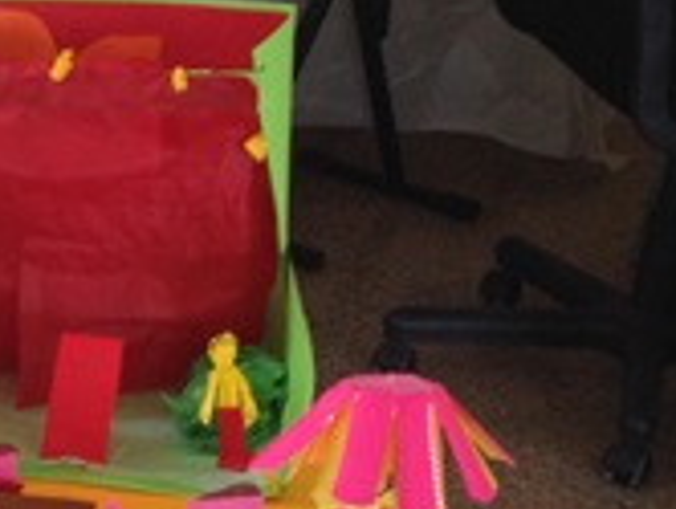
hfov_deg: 14.3
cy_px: 574
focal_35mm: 127
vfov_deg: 11.5
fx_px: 2484
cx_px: -399
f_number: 2.4
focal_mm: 4.12
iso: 64
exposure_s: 1/20
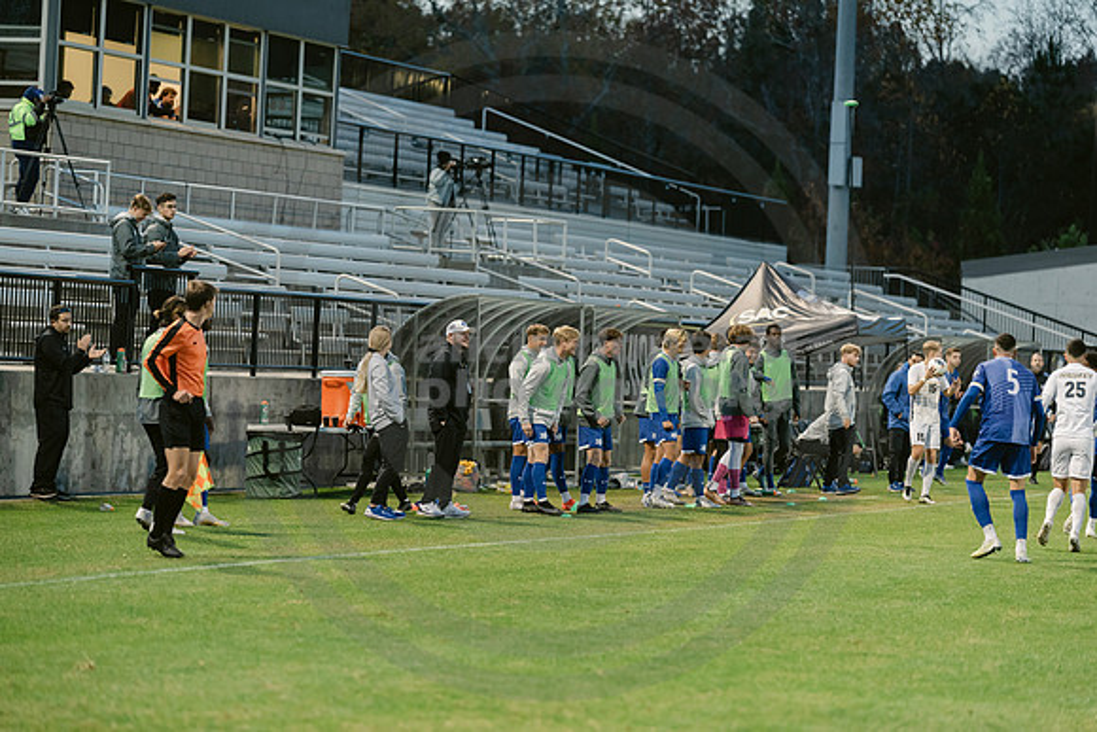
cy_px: 366
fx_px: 4115
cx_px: 548
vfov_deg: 10.2
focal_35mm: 135
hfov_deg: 15.2
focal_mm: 135
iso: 1600
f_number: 2.8
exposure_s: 1/250
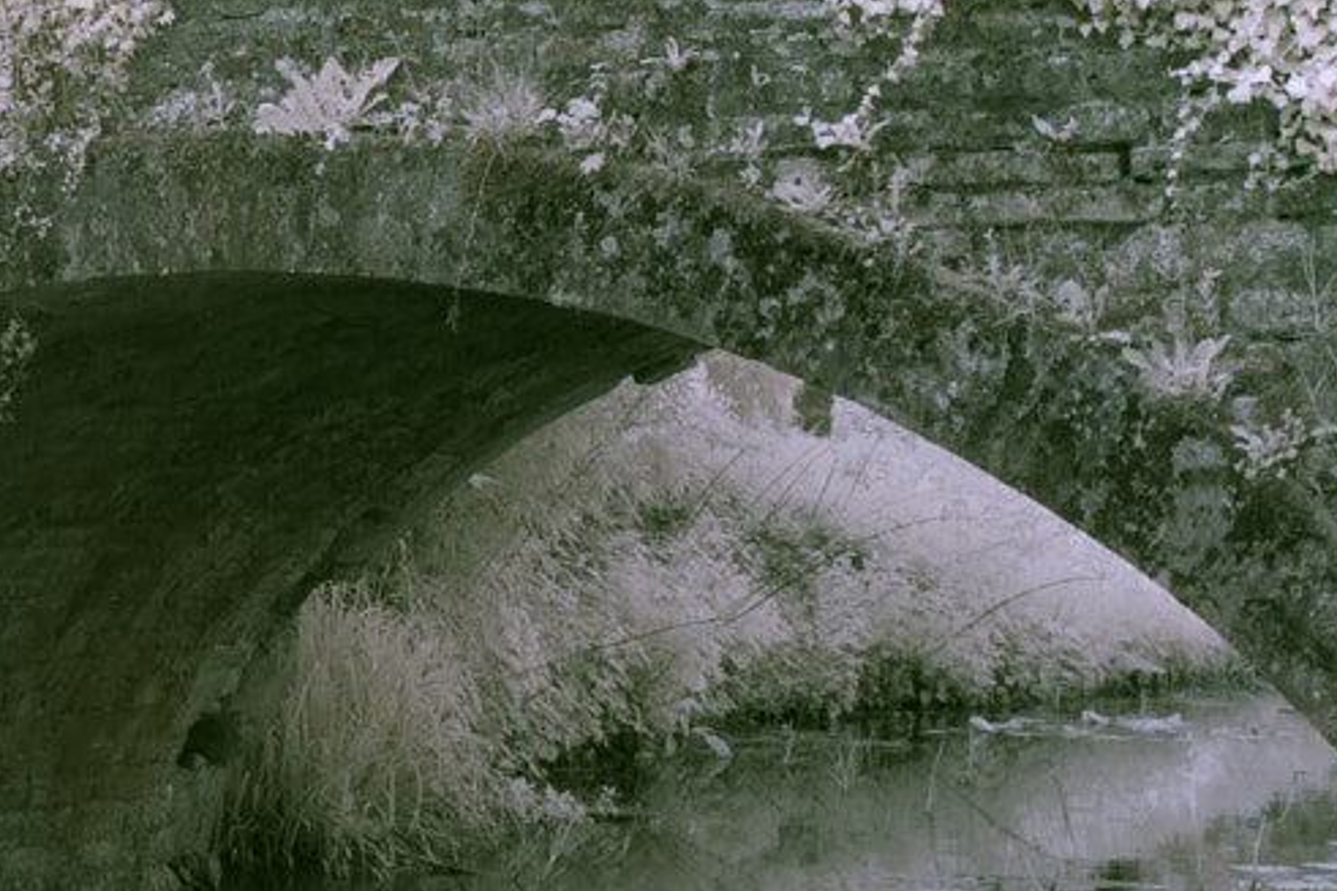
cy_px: 312
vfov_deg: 9.4
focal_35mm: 146
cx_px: -370
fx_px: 5420
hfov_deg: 13.6
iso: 200
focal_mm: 35
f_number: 16
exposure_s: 1/15
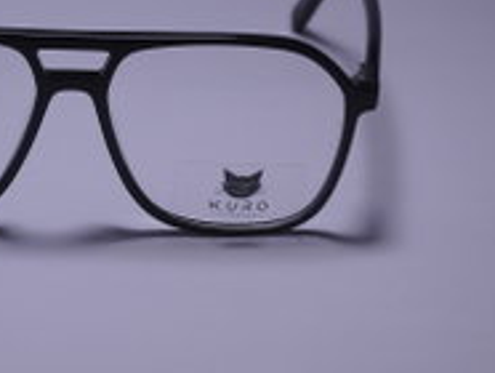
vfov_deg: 7.3
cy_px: 88
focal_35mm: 204
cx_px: 67
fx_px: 2921
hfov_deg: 9.7
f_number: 5.6
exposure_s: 1/500
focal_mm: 66
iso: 200
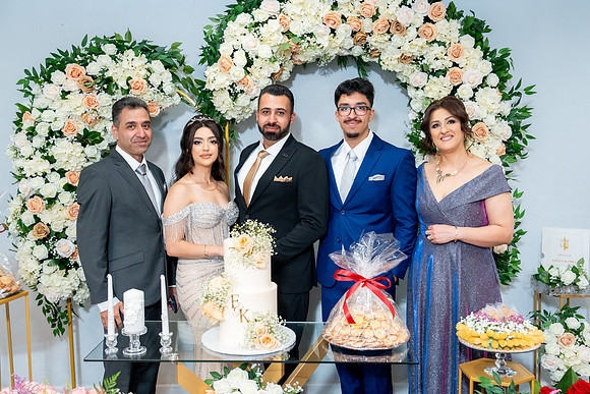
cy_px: 202
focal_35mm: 38
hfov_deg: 51.0
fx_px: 618
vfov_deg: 35.3
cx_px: 310
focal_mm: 35
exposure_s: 1/200
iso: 2500
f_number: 3.5
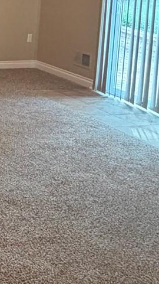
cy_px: -15
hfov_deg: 15.3
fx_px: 488
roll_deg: -2.0
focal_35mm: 65
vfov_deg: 29.7
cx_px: -147
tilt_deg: -2.6
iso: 400
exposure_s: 1/60
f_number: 2.2
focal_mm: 2.22
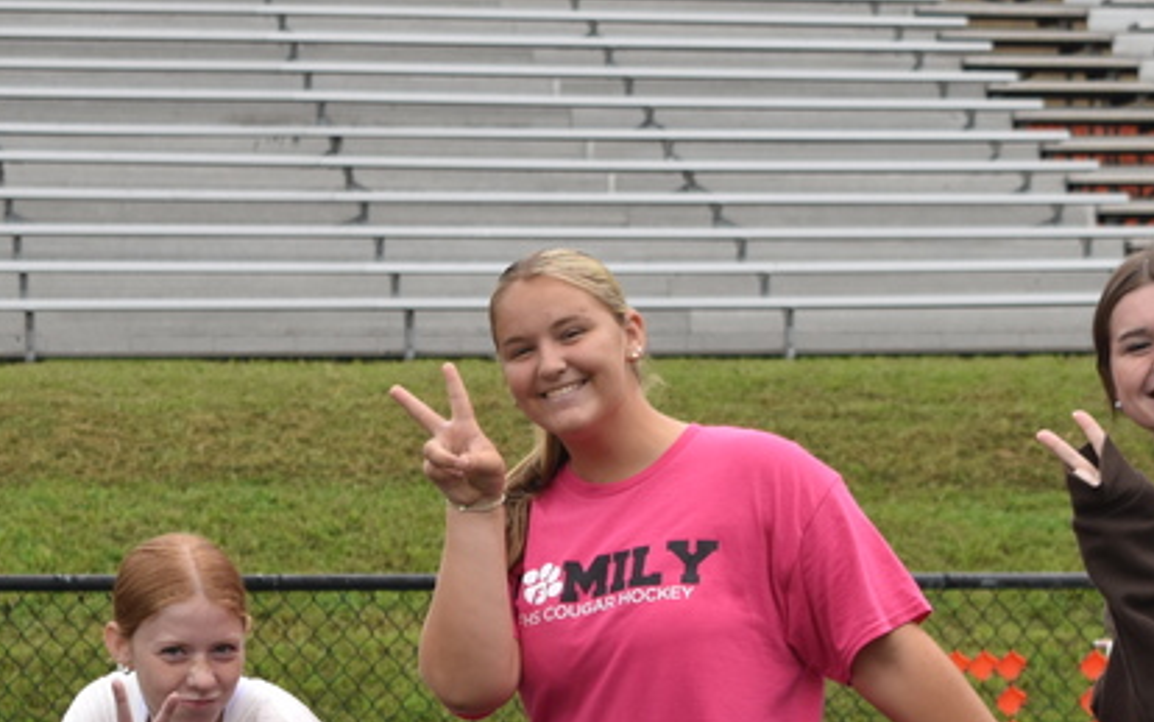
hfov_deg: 12.0
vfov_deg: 7.5
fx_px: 5474
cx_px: 563
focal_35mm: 174
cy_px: 854
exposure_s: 1/320
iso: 200
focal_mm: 46
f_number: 5
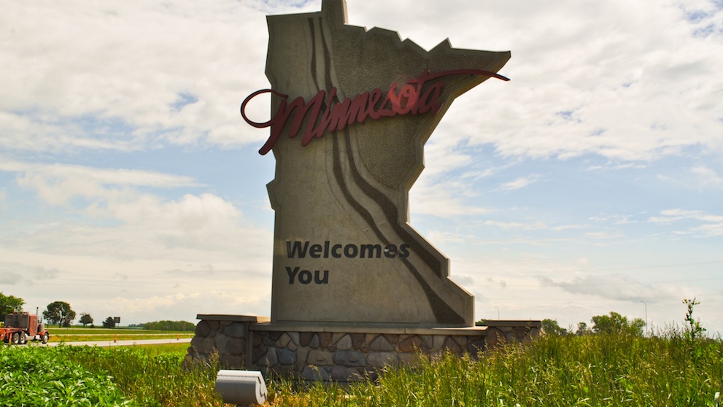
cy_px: 195
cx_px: 364
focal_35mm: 38
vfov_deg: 31.2
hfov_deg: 52.8
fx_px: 729
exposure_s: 1/200
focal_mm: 24
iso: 200
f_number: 18
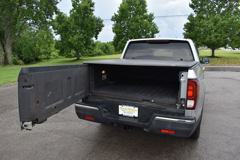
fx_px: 180
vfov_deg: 48.0
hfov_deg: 67.4
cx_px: 120
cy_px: 80
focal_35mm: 27
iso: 280
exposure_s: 1/250
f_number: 5.6
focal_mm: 18
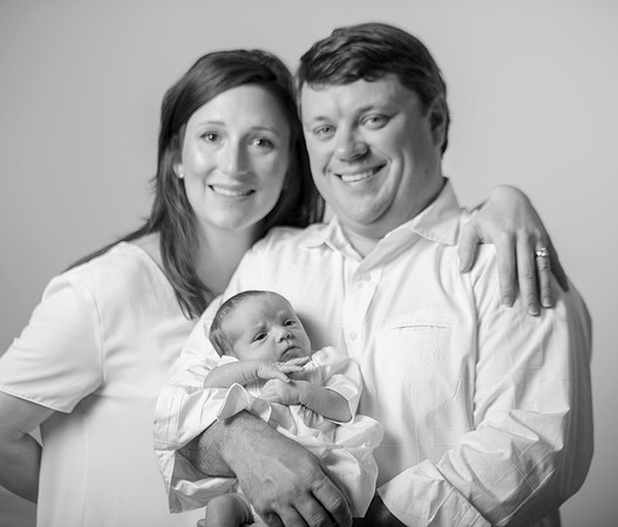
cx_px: 303
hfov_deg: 15.2
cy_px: 264
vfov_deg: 13.0
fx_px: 2320
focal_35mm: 124
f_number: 2.8
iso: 80
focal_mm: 105
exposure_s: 1/200
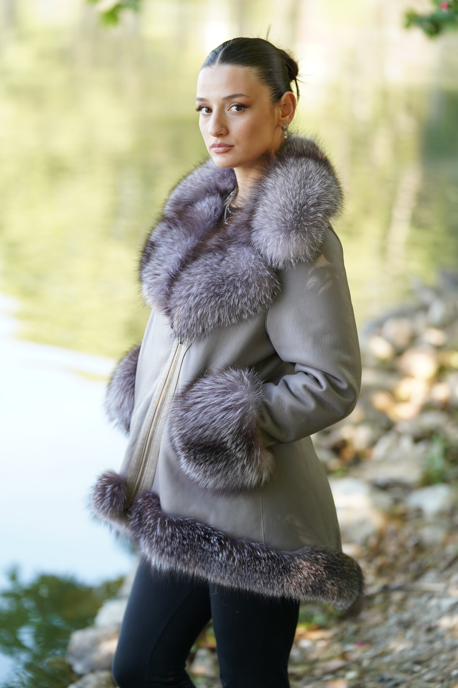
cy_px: 344
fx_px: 1965
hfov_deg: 13.3
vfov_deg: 19.8
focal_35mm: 103
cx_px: 229
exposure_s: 1/320
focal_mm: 103
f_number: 2.8
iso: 320
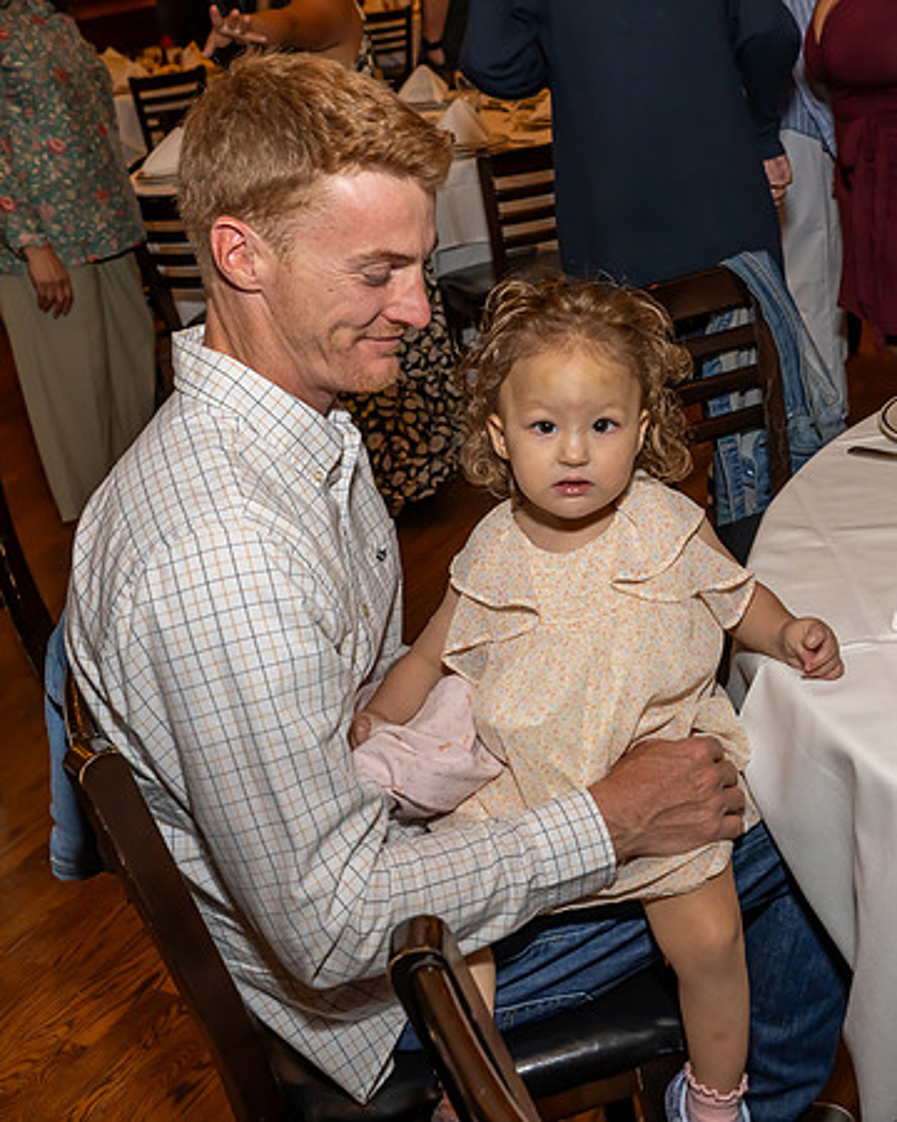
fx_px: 1531
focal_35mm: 46
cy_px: 547
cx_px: 571
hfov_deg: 32.5
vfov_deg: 40.2
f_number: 6.3
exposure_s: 1/250
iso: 500
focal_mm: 32
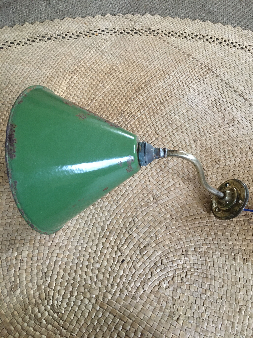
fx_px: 283
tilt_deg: -53.7
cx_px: 126
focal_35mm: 29
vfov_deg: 61.7
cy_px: 169
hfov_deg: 48.2
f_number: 2.2
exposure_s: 1/33
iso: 200
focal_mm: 4.15
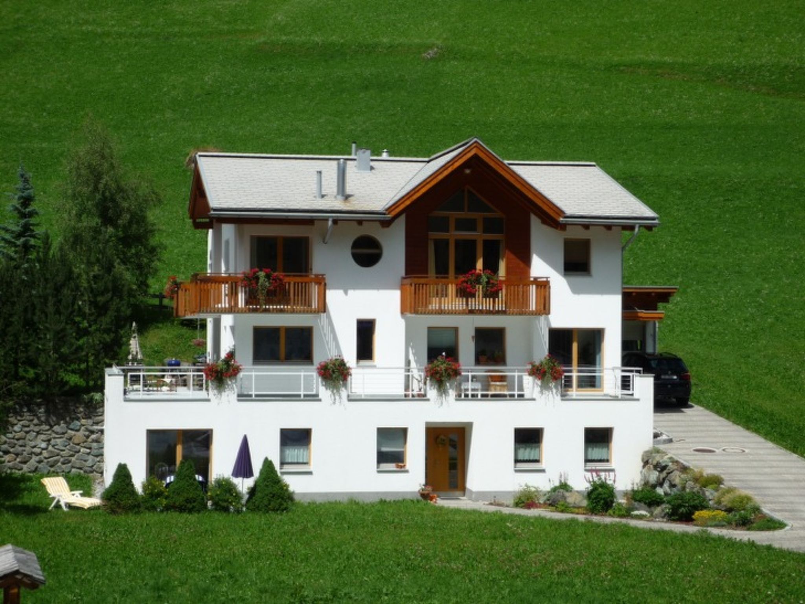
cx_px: 402
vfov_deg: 19.6
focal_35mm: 75
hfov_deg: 26.0
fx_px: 1744
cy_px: 302
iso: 100
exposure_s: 1/800
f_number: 5.6
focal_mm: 13.2
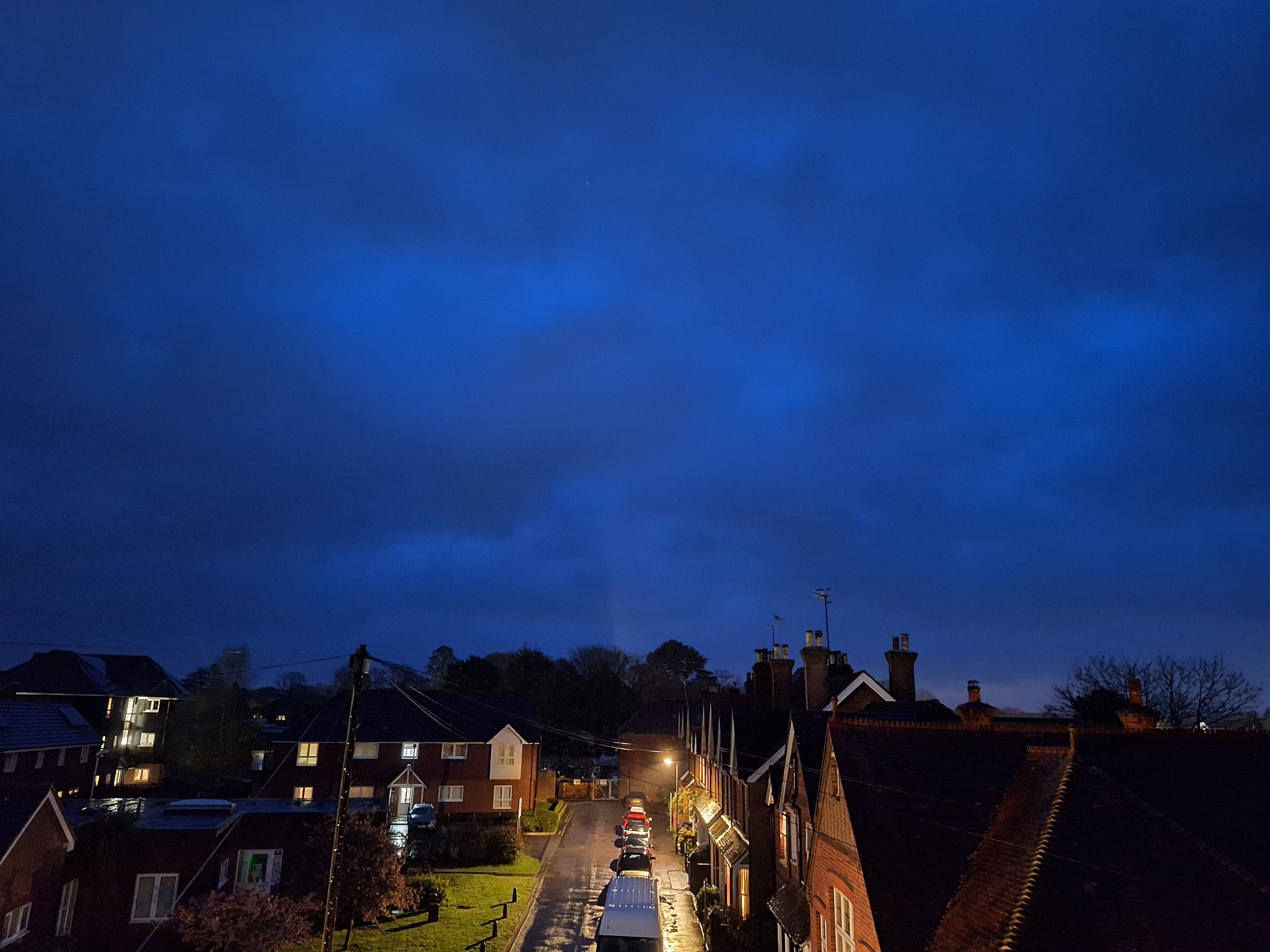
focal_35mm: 23
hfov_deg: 73.9
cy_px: 476
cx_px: 635
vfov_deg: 58.9
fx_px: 844
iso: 2500
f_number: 1.8
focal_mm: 5.54
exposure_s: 1/4
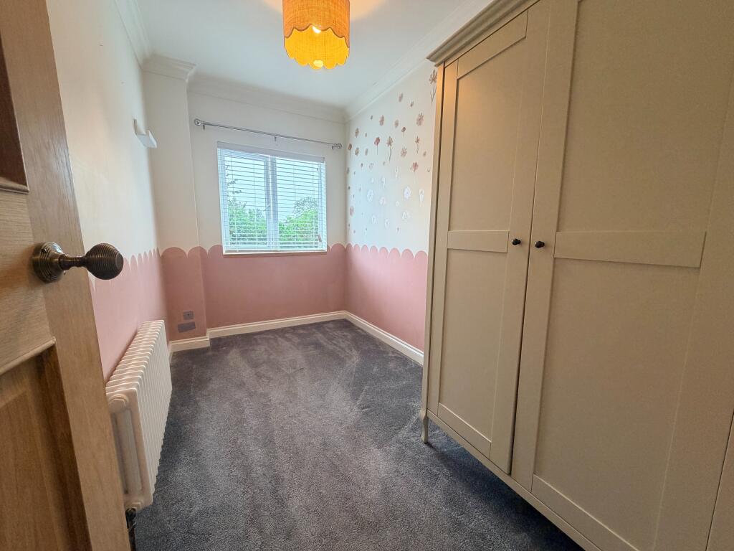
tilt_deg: -8.3
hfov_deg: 102.1
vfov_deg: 85.7
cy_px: 276
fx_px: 297
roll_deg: +0.0
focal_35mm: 14
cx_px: 367
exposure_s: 1/50
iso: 200
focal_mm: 2.22
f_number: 2.2
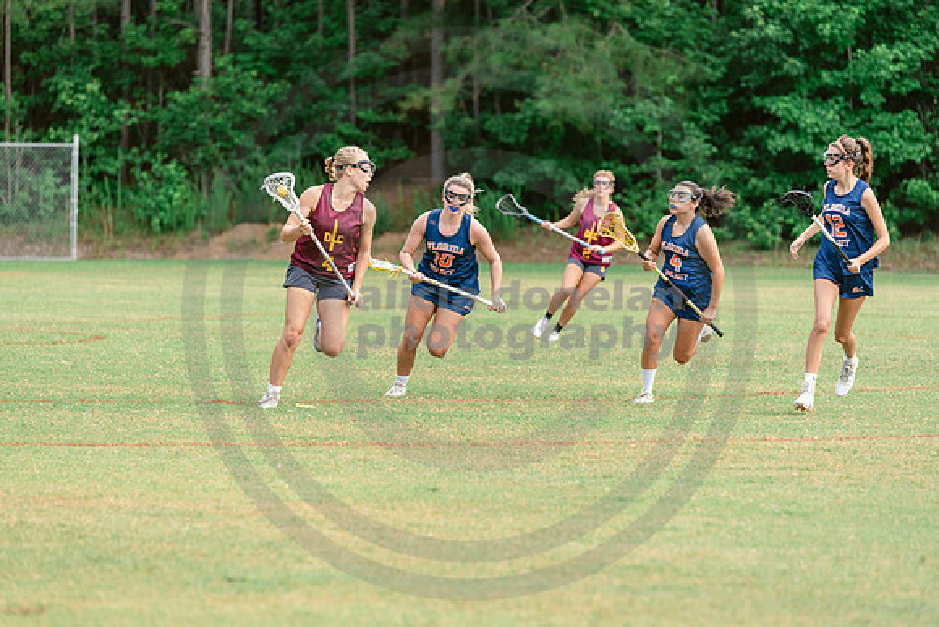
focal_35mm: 180
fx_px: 4696
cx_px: 470
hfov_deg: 11.4
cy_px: 314
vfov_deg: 7.6
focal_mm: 180
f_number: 3.5
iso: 250
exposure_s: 1/800
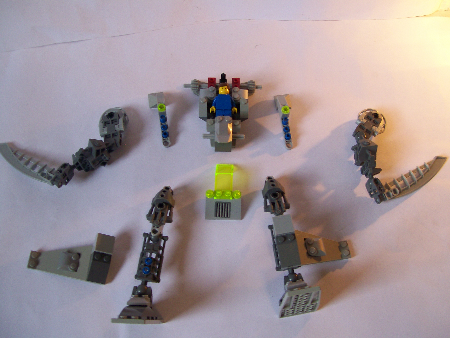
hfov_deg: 51.4
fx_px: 468
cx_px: 225
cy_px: 169
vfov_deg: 39.7
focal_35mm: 36
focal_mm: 6
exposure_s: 1/32
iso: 100
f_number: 2.7
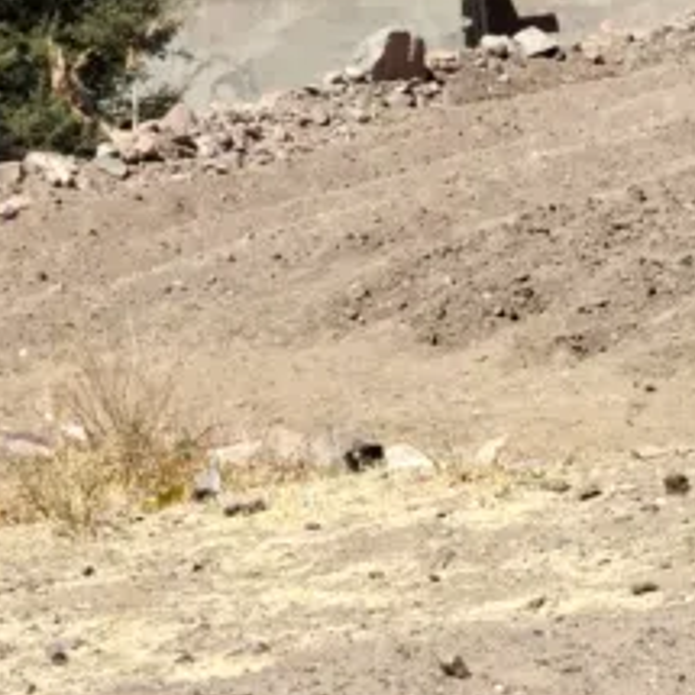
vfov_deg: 13.9
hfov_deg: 14.0
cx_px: 359
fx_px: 2839
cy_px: 149
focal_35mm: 125
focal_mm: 5.25
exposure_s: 1/863
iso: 100
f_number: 1.75
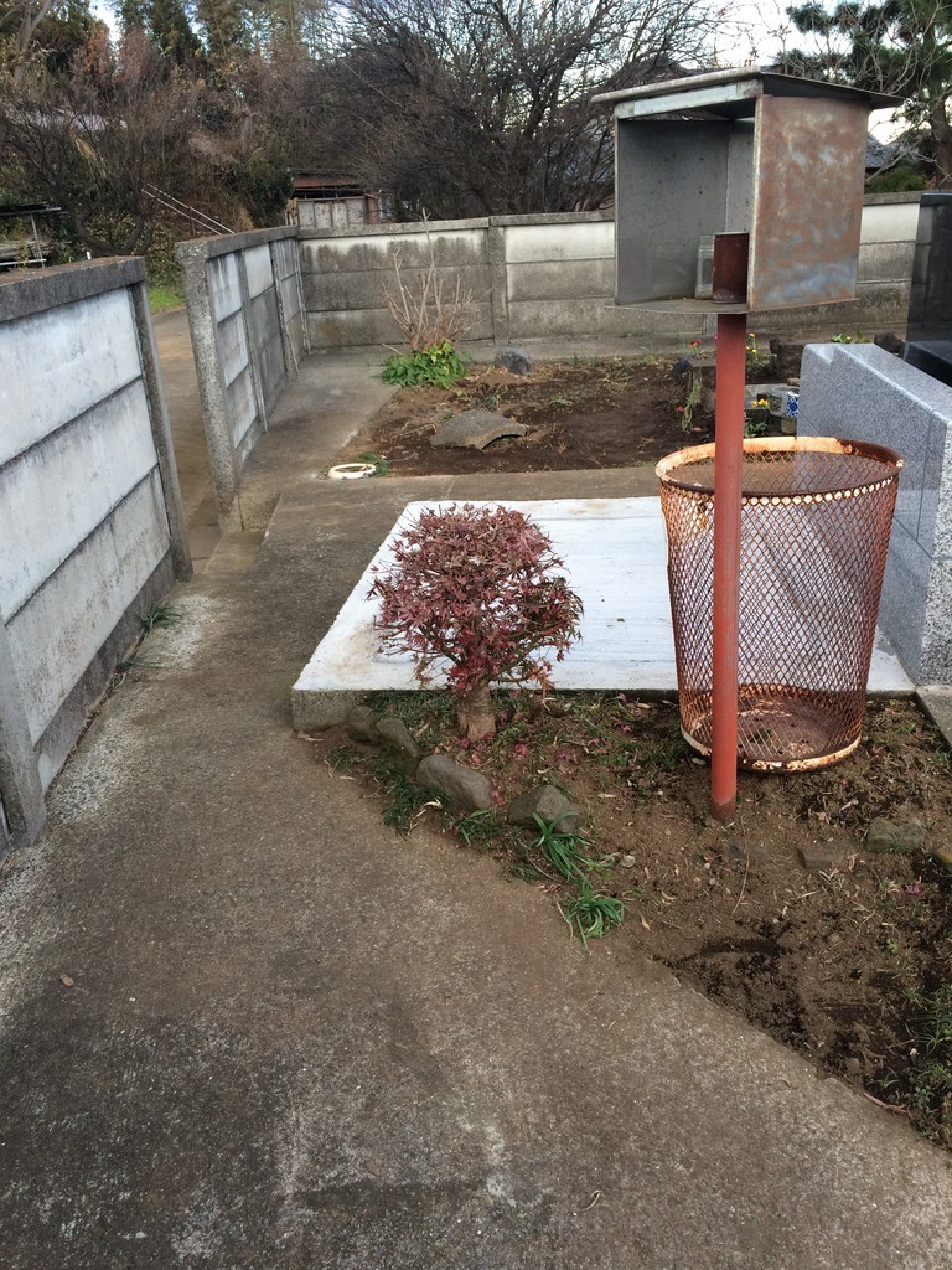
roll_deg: +4.2
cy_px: 635
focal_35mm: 29
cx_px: 476
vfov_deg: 61.7
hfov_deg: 48.2
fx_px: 1063
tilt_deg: -23.3
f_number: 2.2
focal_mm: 4.15
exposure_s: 1/120
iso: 64
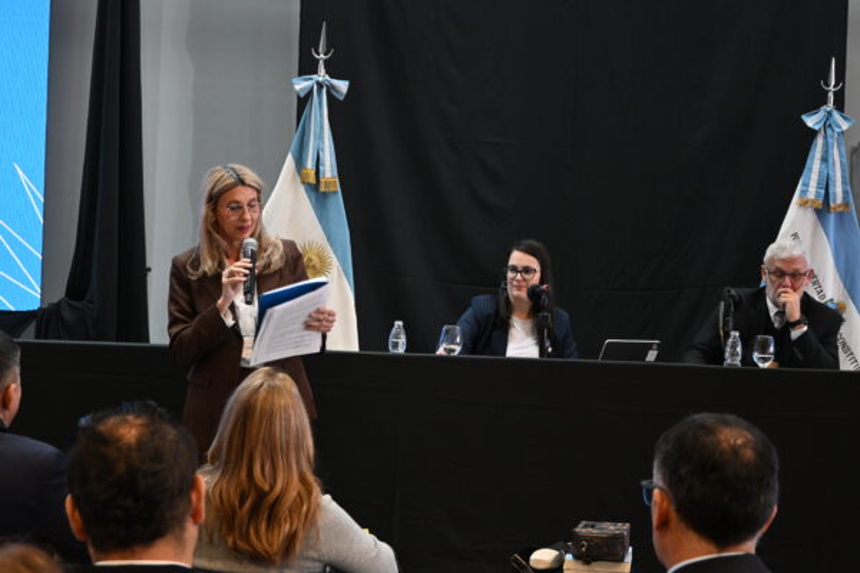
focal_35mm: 64
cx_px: 430
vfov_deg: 21.1
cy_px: 286
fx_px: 1541
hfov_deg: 31.2
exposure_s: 1/60
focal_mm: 43
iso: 2500
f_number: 6
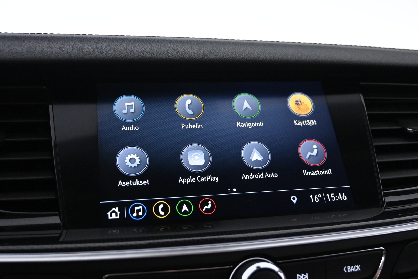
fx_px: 435
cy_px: 140
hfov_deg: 51.3
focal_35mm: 38
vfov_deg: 35.5
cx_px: 209
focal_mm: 25
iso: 3200
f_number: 4.2
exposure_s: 1/40
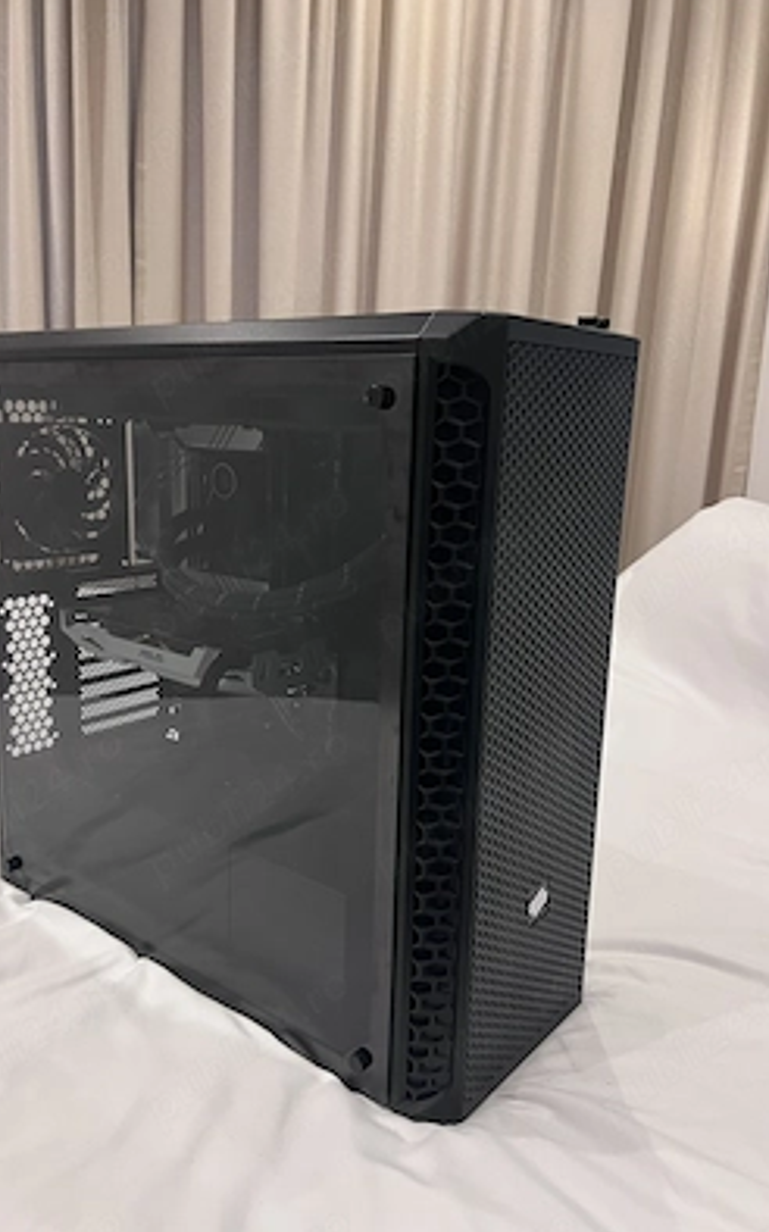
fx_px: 940
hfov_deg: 44.4
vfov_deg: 66.5
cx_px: 344
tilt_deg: -13.5
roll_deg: -2.4
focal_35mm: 28
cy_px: 613
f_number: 1.5
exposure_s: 1/60
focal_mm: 5.7
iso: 160
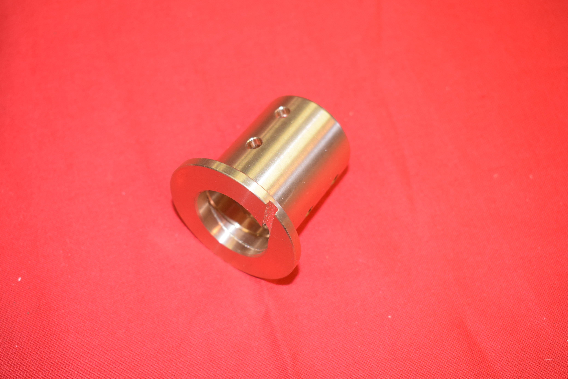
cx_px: 262
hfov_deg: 39.2
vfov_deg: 26.7
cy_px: 187
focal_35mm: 51
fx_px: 798
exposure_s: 1/60
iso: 800
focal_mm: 31
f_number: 5.6
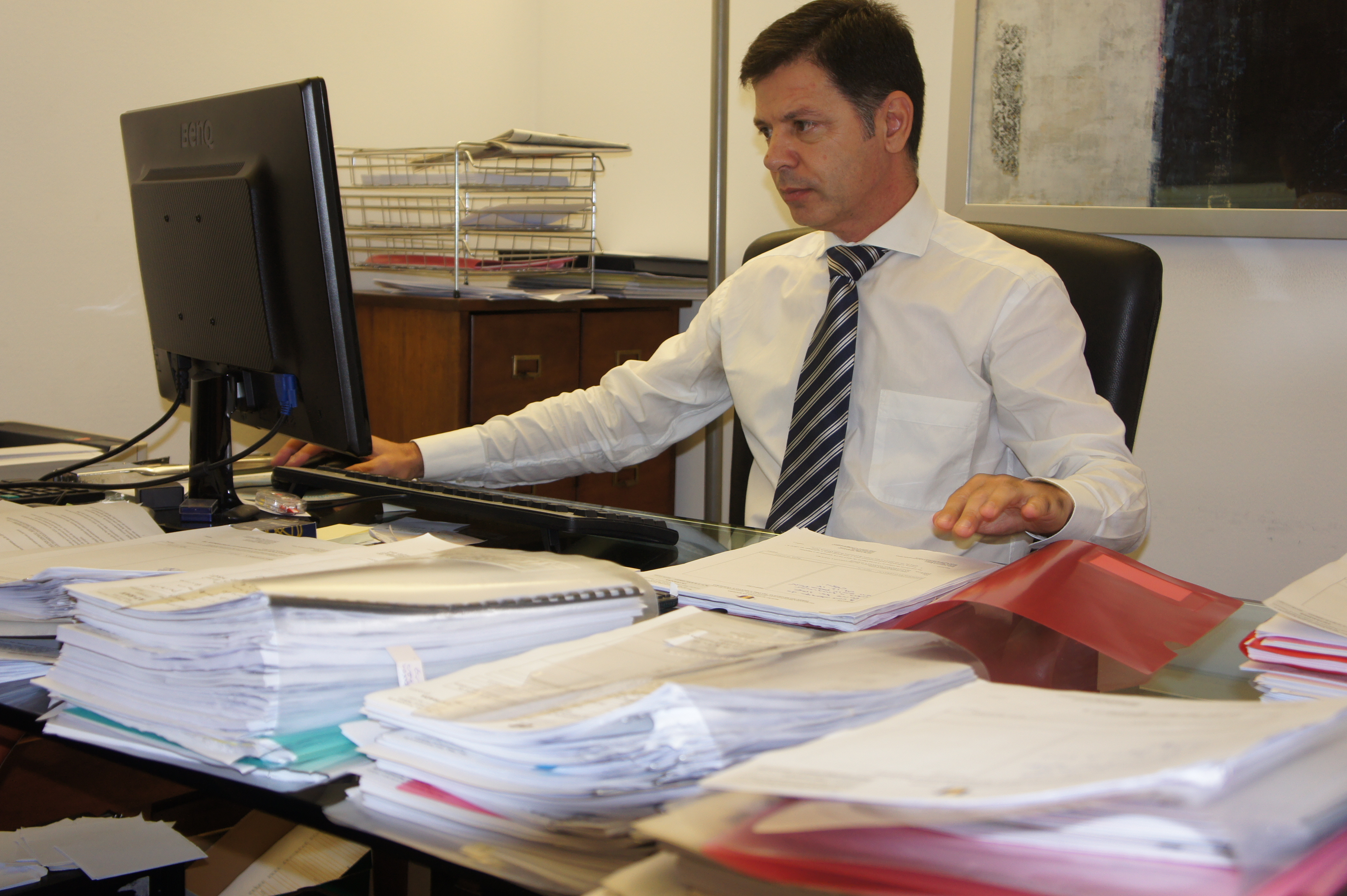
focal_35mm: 45
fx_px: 1666
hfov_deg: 44.0
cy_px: 406
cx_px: 628
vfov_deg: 30.1
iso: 400
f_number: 4
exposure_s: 1/60
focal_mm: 27
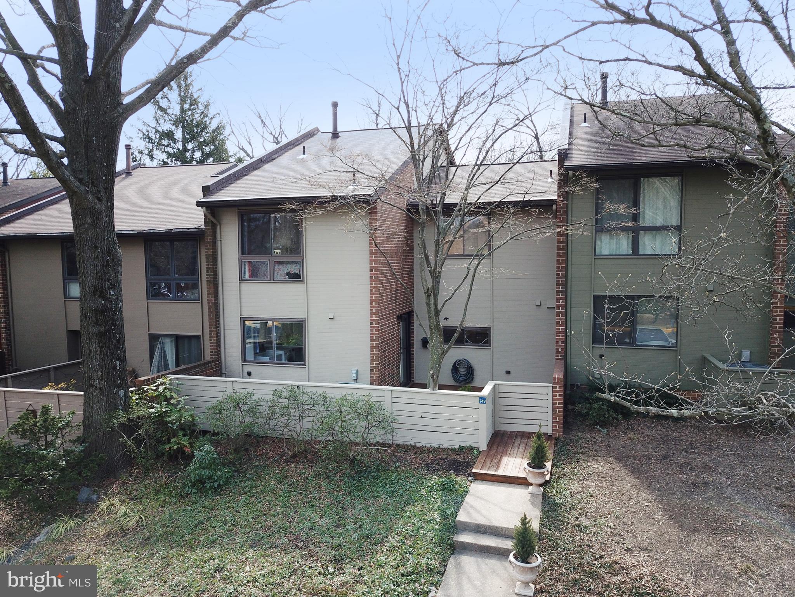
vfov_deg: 53.1
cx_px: 398
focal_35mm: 26
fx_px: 597
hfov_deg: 67.3
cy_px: 298
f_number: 2.2
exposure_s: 1/468
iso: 100
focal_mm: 4.73
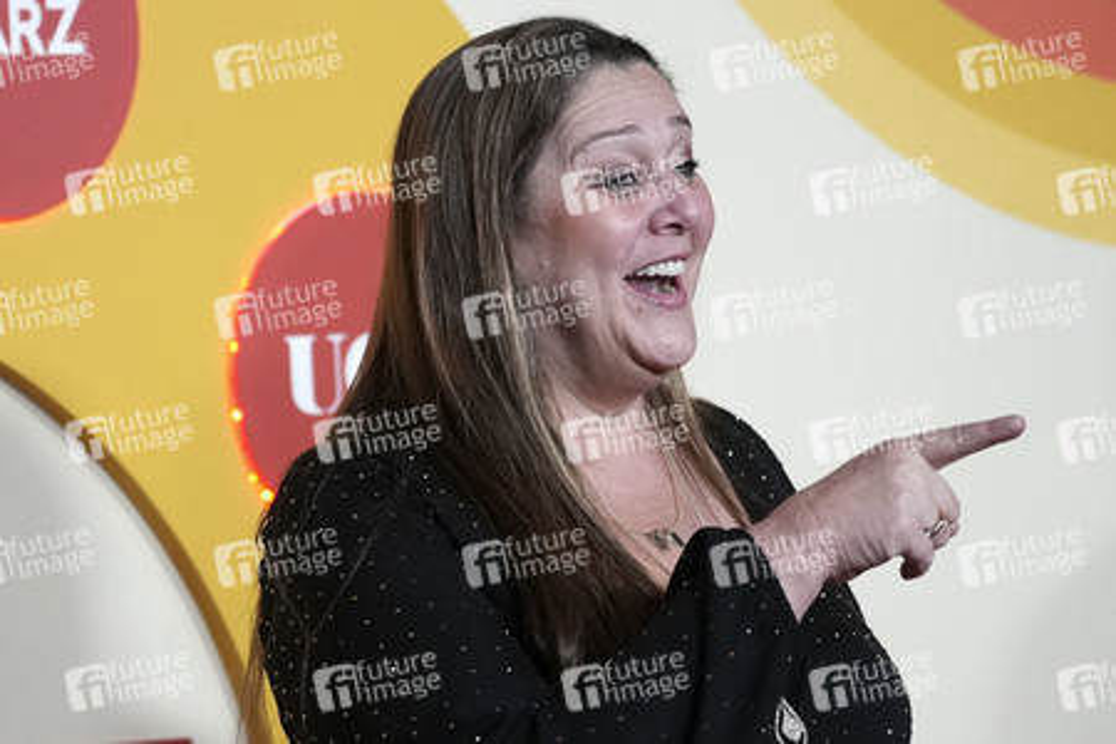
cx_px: 558
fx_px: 5611
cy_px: 372
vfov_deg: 7.6
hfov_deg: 11.4
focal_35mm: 181
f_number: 5.6
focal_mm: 181
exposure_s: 1/400
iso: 10000
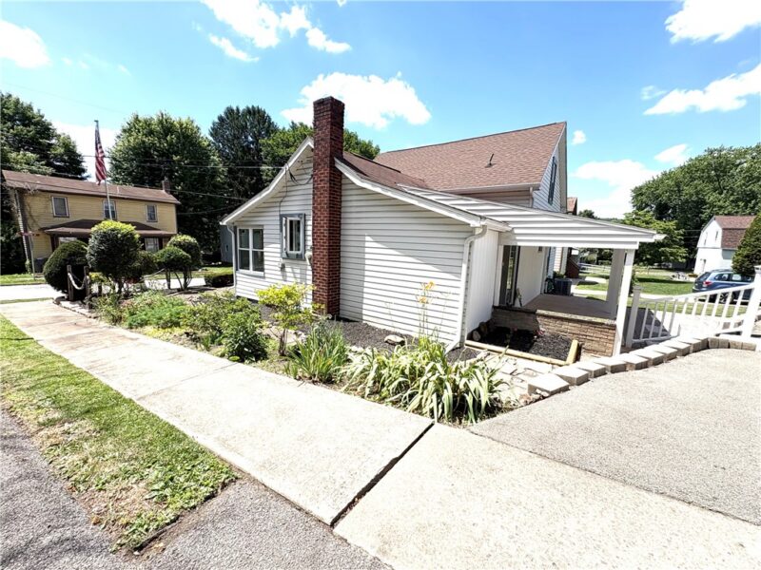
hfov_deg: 102.1
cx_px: 380
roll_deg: -0.9
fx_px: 308
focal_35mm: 14
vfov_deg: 85.7
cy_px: 285
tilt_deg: -8.6
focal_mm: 2.22
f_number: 2.2
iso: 40
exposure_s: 1/1709
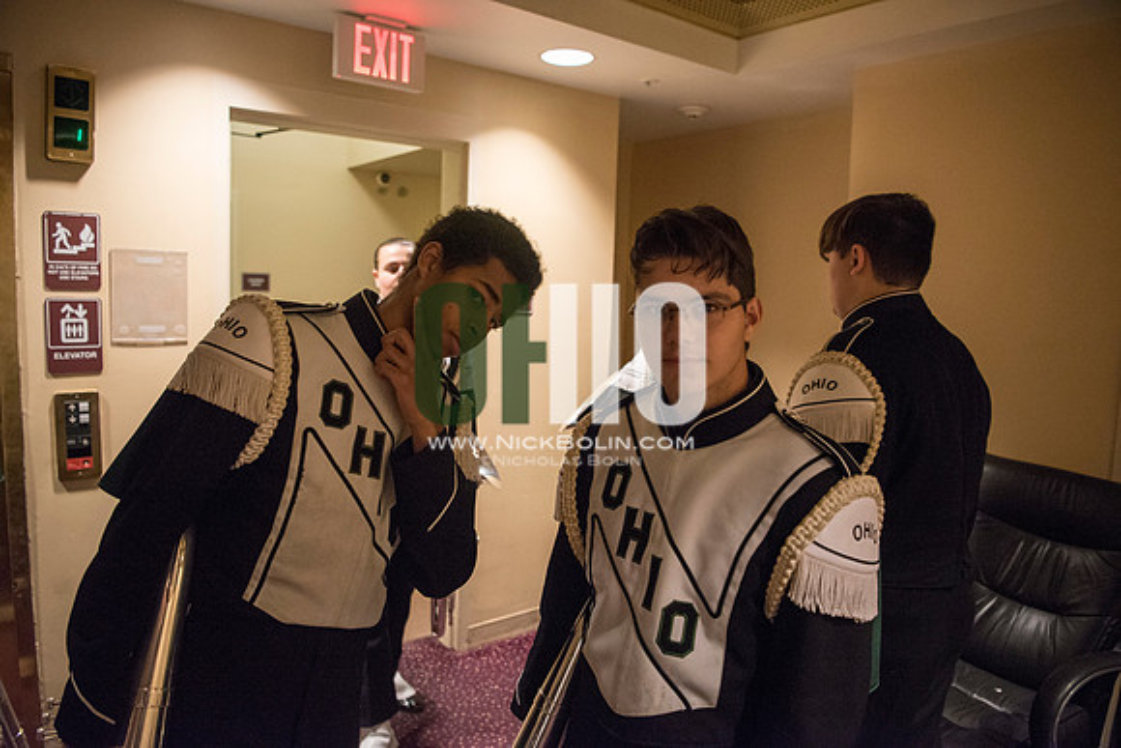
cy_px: 374
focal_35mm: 24
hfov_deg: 73.7
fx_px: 747
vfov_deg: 53.2
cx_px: 560
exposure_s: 1/160
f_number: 2.8
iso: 4000
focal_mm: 24
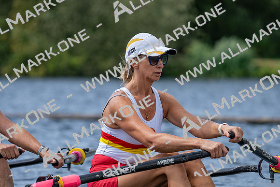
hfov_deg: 6.9
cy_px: 94
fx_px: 2334
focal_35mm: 300
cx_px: 140
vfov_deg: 4.6
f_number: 6.3
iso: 400
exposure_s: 1/2000
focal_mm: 300
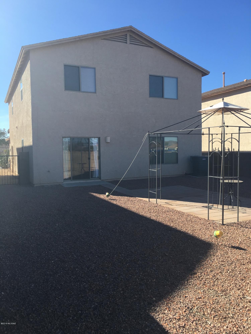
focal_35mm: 29
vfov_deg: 61.7
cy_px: 167
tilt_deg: -0.8
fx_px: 280
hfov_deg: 48.2
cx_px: 126
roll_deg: +0.7
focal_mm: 4.15
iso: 25
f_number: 2.2
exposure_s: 1/1012
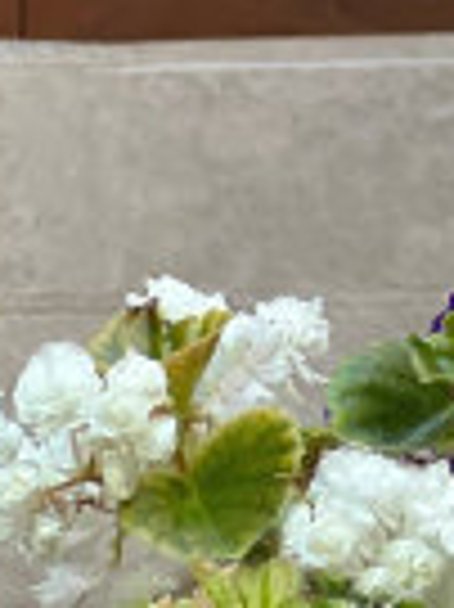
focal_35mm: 349
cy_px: -716
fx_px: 6113
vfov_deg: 5.5
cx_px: 820
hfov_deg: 4.2
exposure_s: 1/121
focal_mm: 9
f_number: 2.8
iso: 200
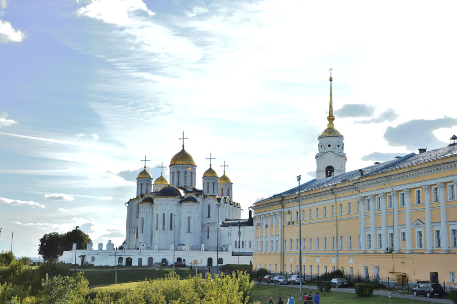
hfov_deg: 41.1
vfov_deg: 28.0
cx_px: 228
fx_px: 609
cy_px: 152
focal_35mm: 48
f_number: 5
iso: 100
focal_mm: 32
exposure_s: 1/400
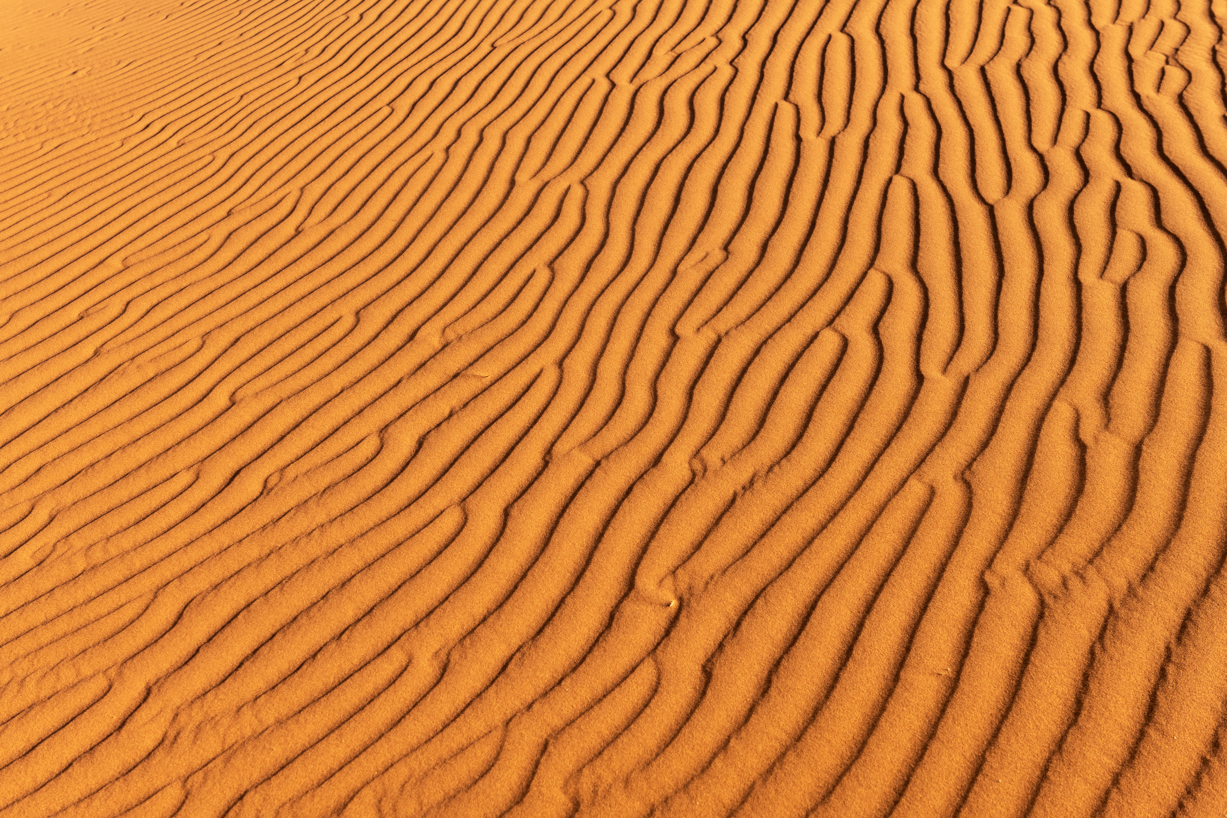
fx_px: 1874
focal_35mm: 55
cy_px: 409
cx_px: 614
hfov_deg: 36.2
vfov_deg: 24.6
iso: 200
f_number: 8
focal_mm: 55
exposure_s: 1/320
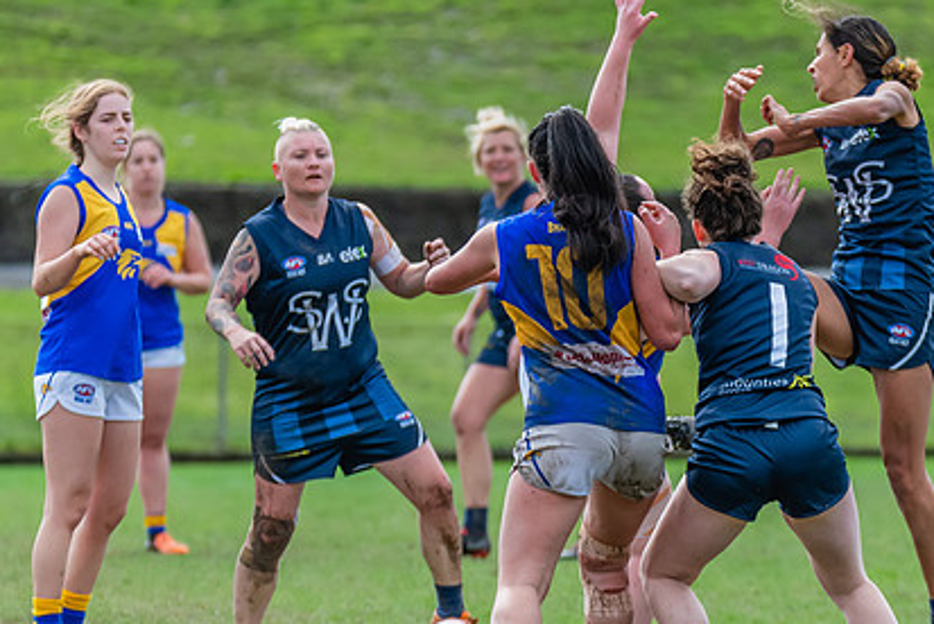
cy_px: 294
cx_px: 692
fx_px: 17316
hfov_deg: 3.1
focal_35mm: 667
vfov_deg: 2.1
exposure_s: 1/1600
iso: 900
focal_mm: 300
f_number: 5.6
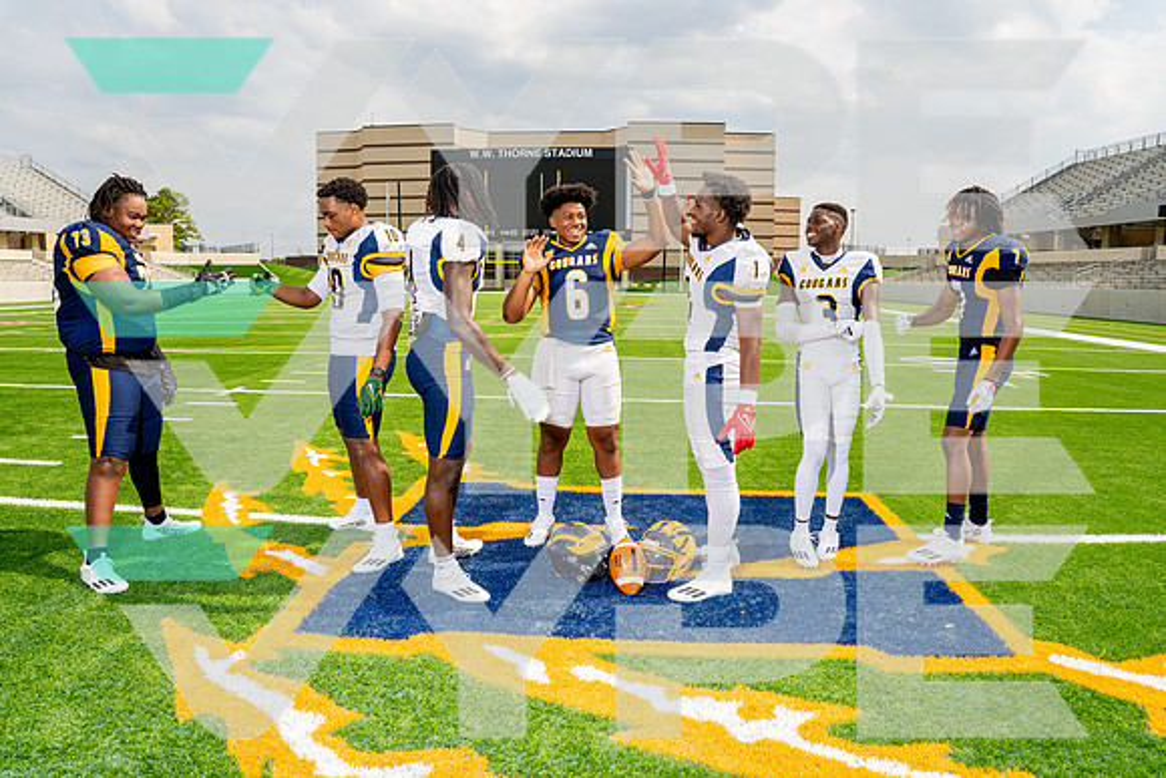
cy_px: 389
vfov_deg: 55.3
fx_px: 742
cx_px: 583
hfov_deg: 76.3
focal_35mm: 23
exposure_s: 1/250
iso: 100
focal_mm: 22
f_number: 8
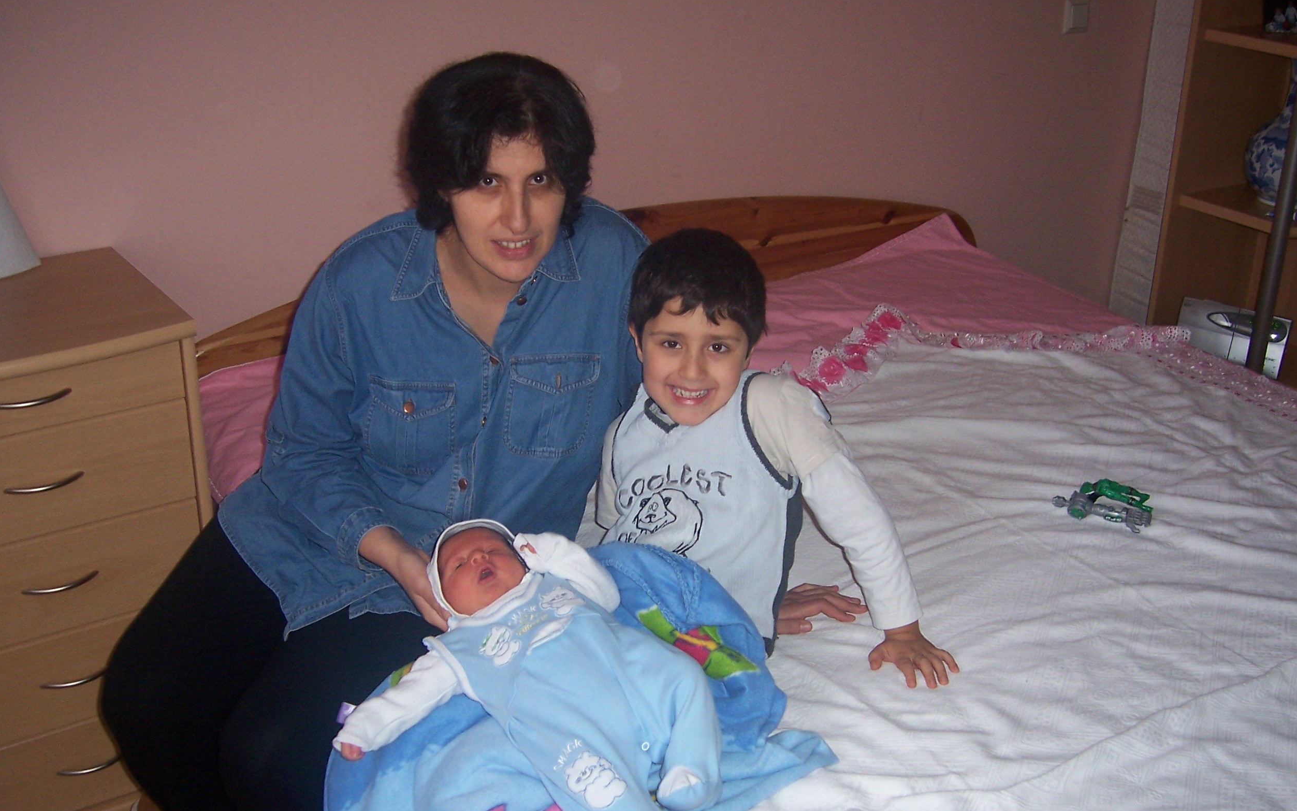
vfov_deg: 32.7
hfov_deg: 50.4
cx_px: 652
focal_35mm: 39
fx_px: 1379
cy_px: 479
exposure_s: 1/60
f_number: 3
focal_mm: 6
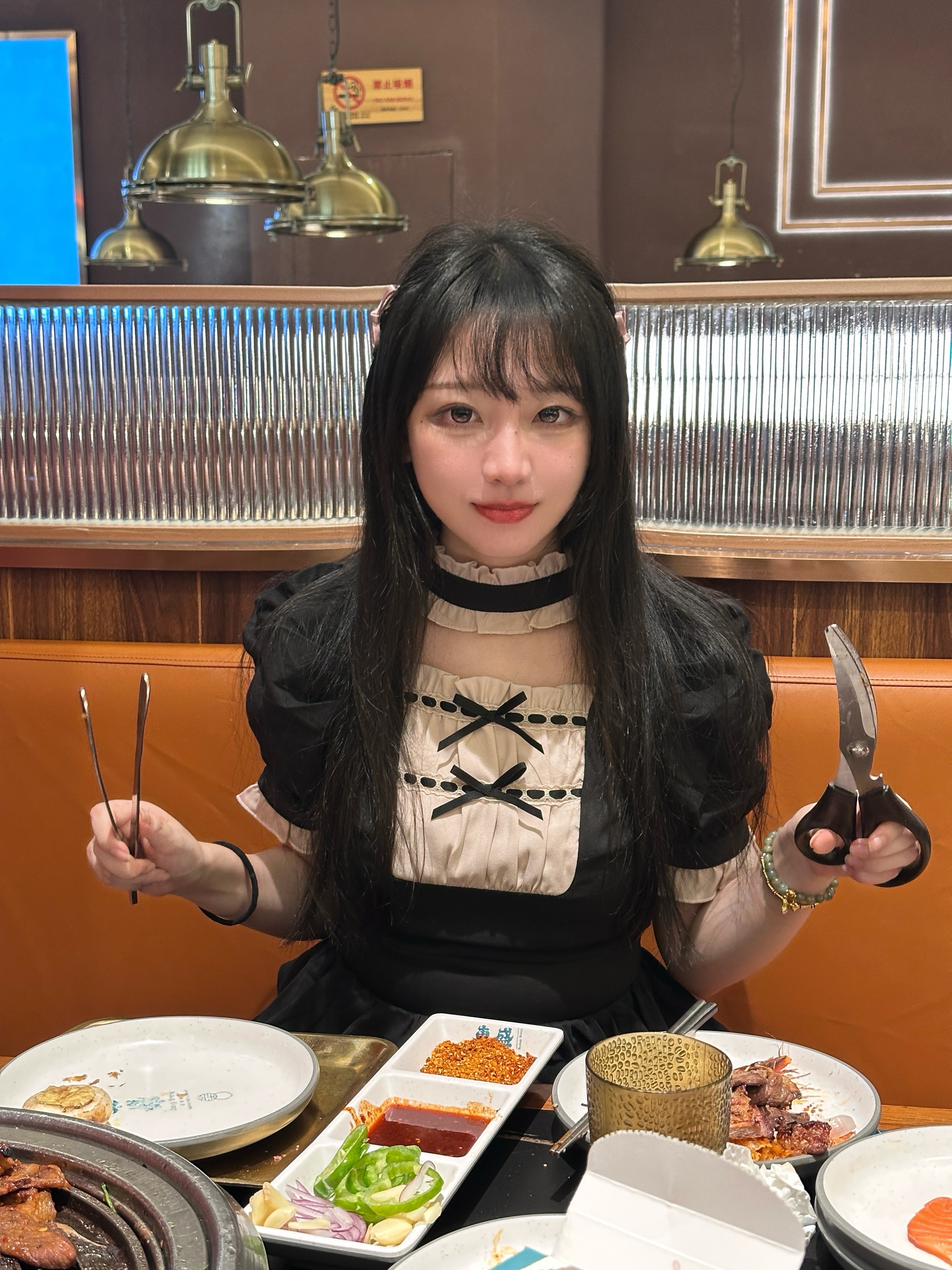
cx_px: 476
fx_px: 953
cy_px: 635
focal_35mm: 26
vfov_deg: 67.3
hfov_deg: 53.1
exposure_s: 1/60
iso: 125
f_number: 1.5
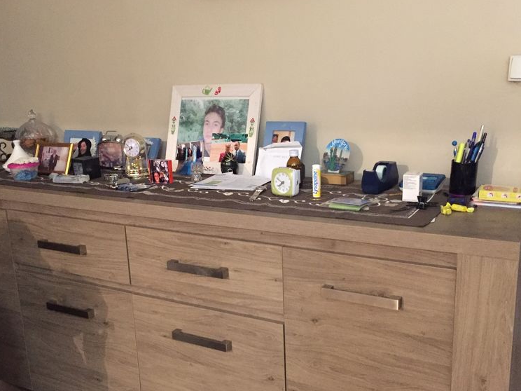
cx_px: 246
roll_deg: +1.8
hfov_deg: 47.8
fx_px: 587
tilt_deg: -16.0
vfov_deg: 36.7
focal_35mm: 39
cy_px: 233
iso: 400
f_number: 2.2
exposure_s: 1/17
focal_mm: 4.15
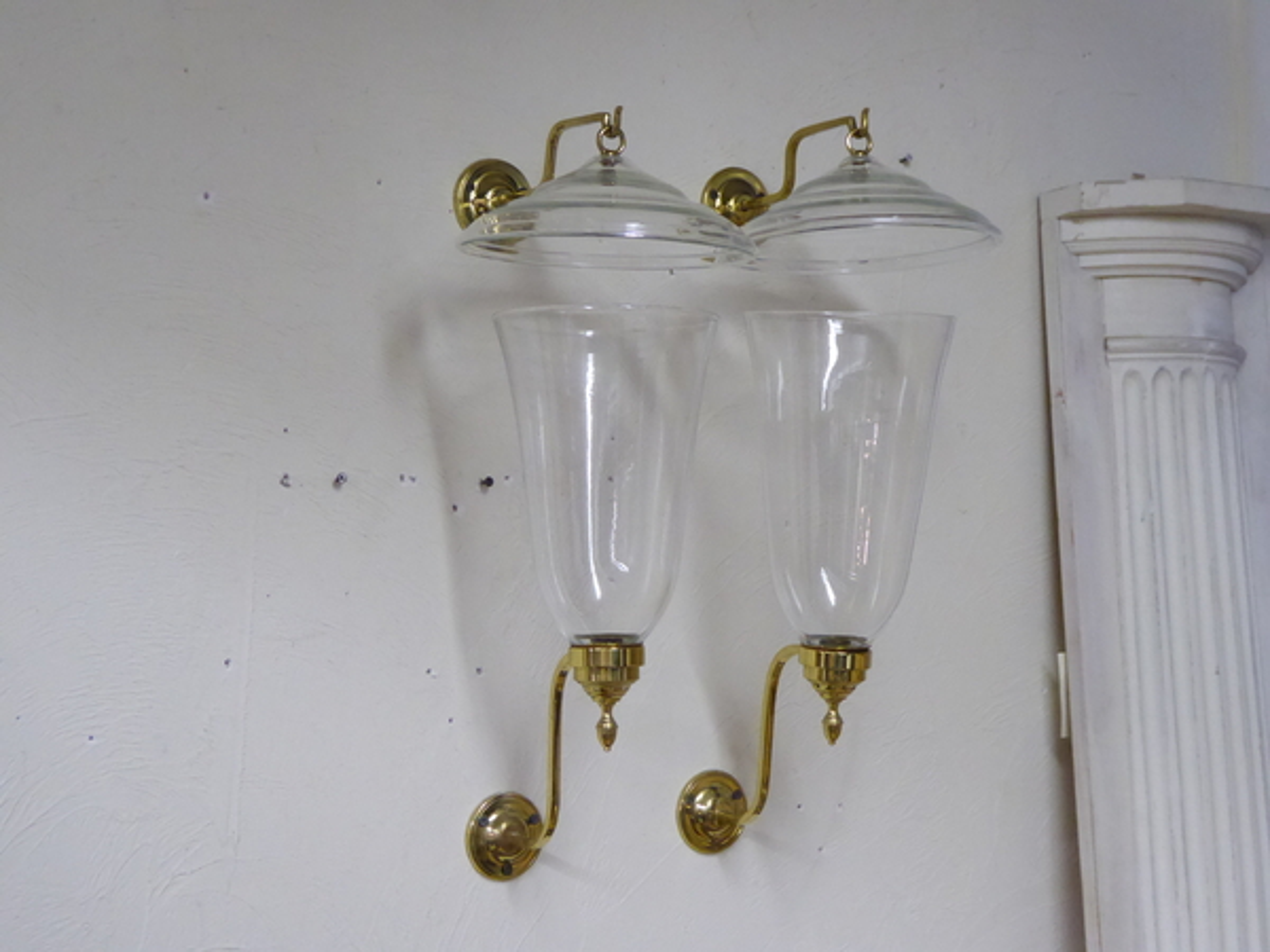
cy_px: 476
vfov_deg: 22.6
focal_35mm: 65
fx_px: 2385
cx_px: 635
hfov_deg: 29.8
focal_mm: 10.9
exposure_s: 1/30
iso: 800
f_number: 4.3
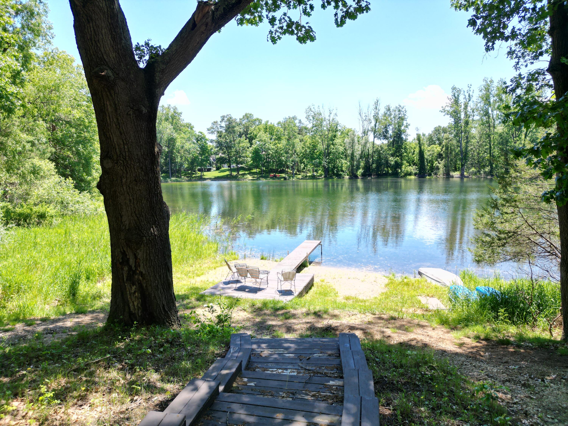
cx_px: 284
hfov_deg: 71.6
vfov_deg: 56.8
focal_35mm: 24
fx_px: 394
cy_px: 213
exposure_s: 1/1250
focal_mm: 6.72
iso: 100
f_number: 1.7
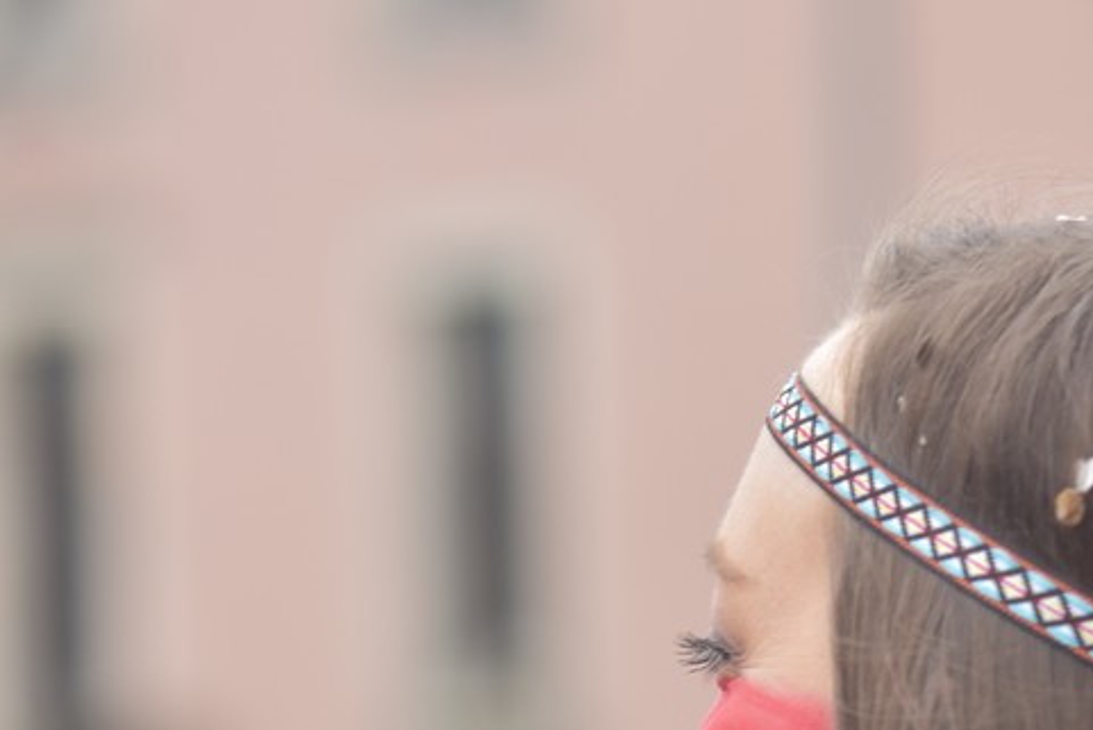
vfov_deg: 4.4
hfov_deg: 6.6
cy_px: 631
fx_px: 9505
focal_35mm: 313
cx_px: 891
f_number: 3.2
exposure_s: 1/160
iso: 320
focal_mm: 98
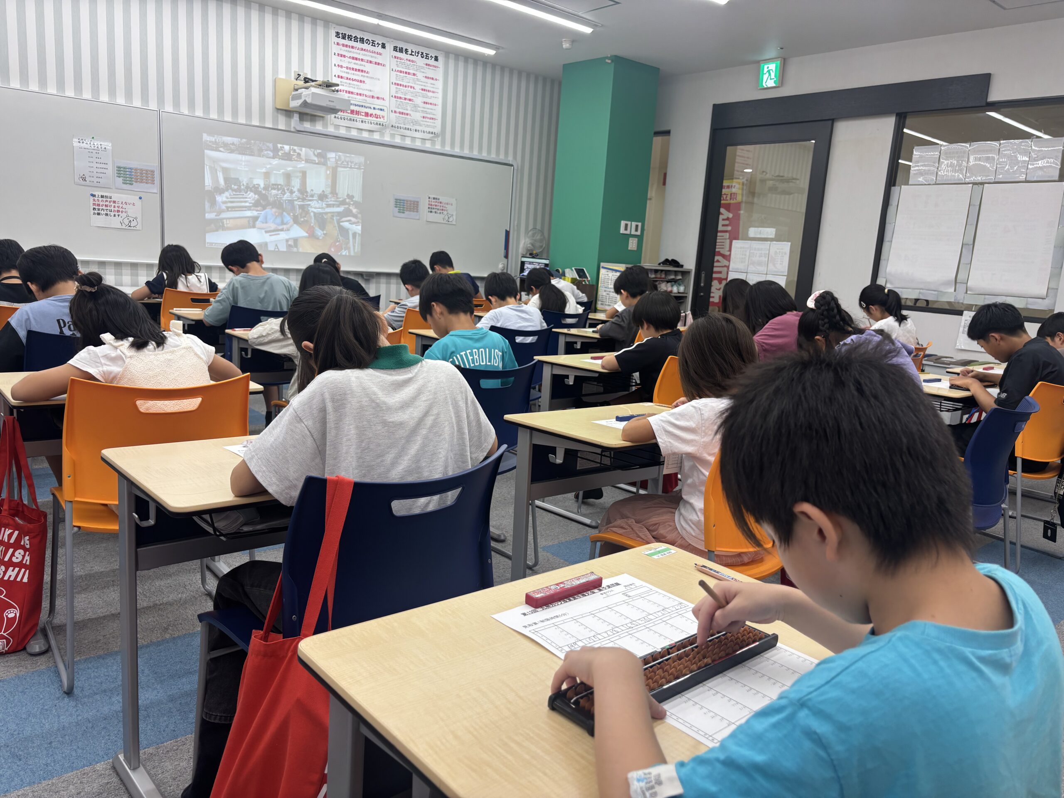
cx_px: 532
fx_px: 799
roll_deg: -3.4
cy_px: 399
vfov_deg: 53.1
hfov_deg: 67.3
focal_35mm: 26
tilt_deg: -10.8
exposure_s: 1/120
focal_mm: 5.96
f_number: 1.6
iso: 50
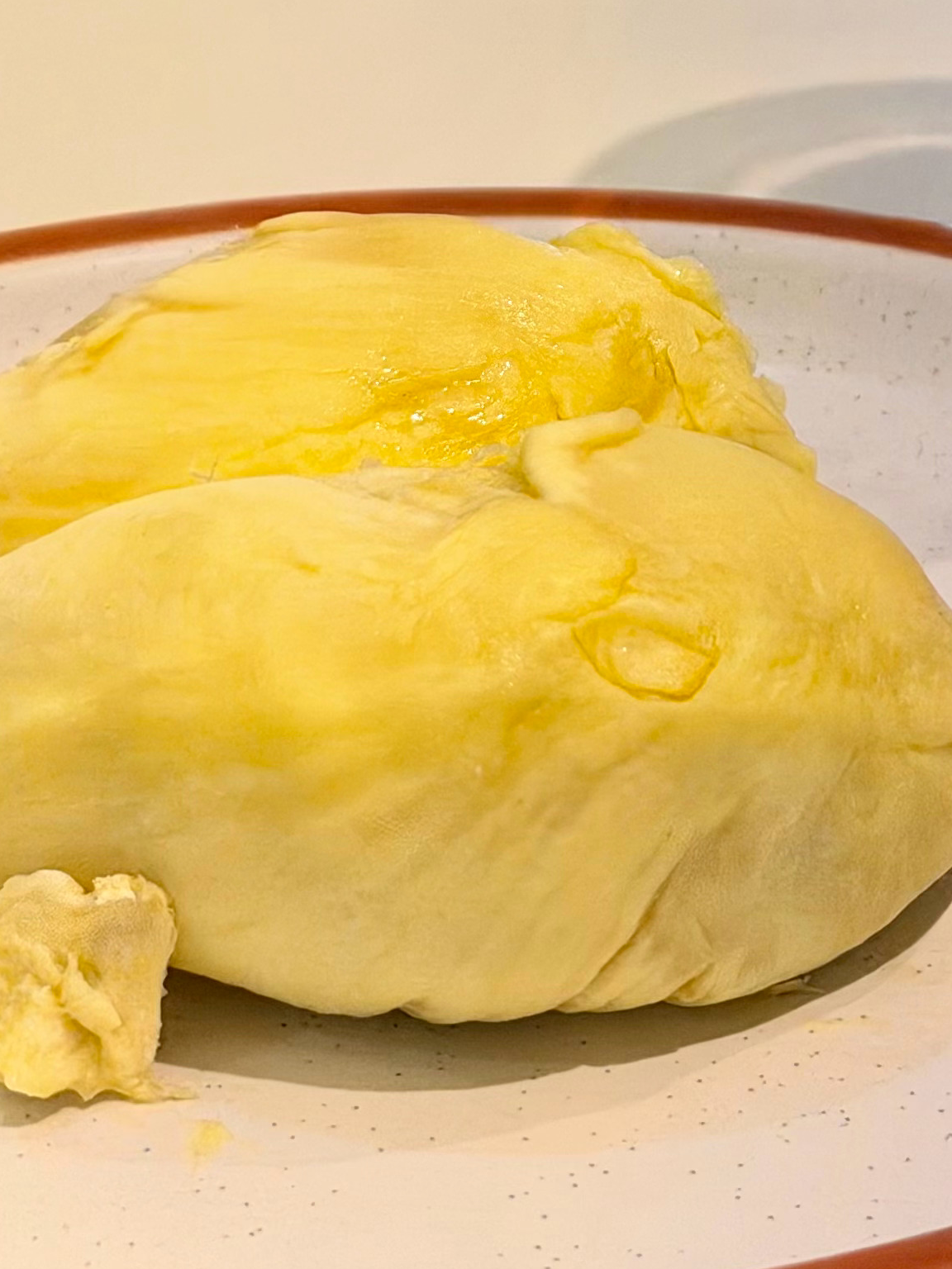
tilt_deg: -18.3
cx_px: 817
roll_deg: -0.7
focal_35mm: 126
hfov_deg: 11.7
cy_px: 18
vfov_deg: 15.4
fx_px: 4620
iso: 100
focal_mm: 6.76
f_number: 1.78
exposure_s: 1/100
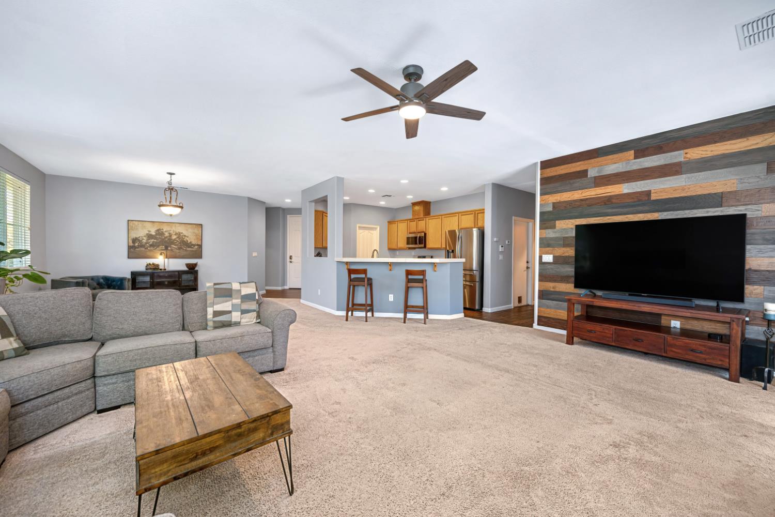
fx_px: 301
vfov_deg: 81.2
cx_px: 388
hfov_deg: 104.3
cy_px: 258
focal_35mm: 14
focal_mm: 14
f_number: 4
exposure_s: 1/40
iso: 640
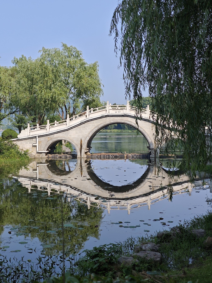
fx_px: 465
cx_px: 106
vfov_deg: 33.8
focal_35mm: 57
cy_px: 142
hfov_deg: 25.7
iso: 50
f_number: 1.6
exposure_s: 1/2500
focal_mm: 6.55
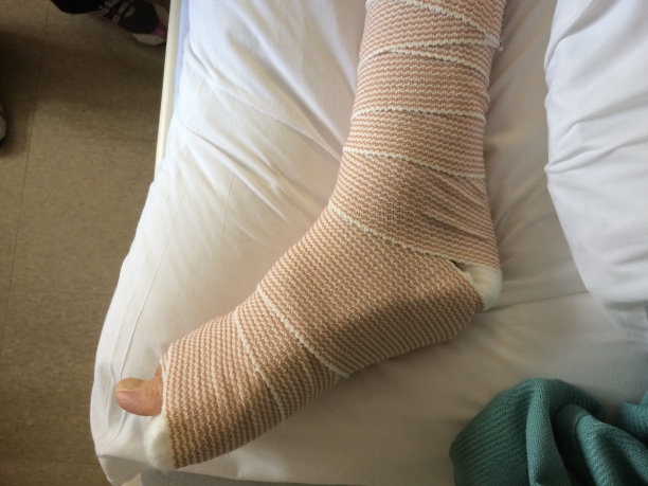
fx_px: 543
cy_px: 243
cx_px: 324
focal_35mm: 29
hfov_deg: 61.7
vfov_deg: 48.2
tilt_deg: -83.8
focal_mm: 4.15
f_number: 2.2
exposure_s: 1/30
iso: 64
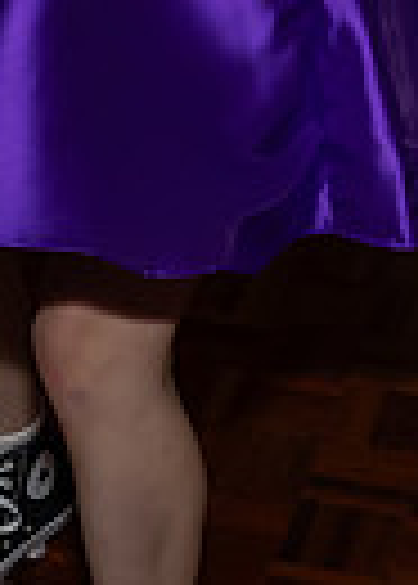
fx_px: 2275
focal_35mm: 137
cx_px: -163
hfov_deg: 10.2
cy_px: -366
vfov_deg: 13.5
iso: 1000
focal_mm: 17
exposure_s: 1/250
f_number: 8
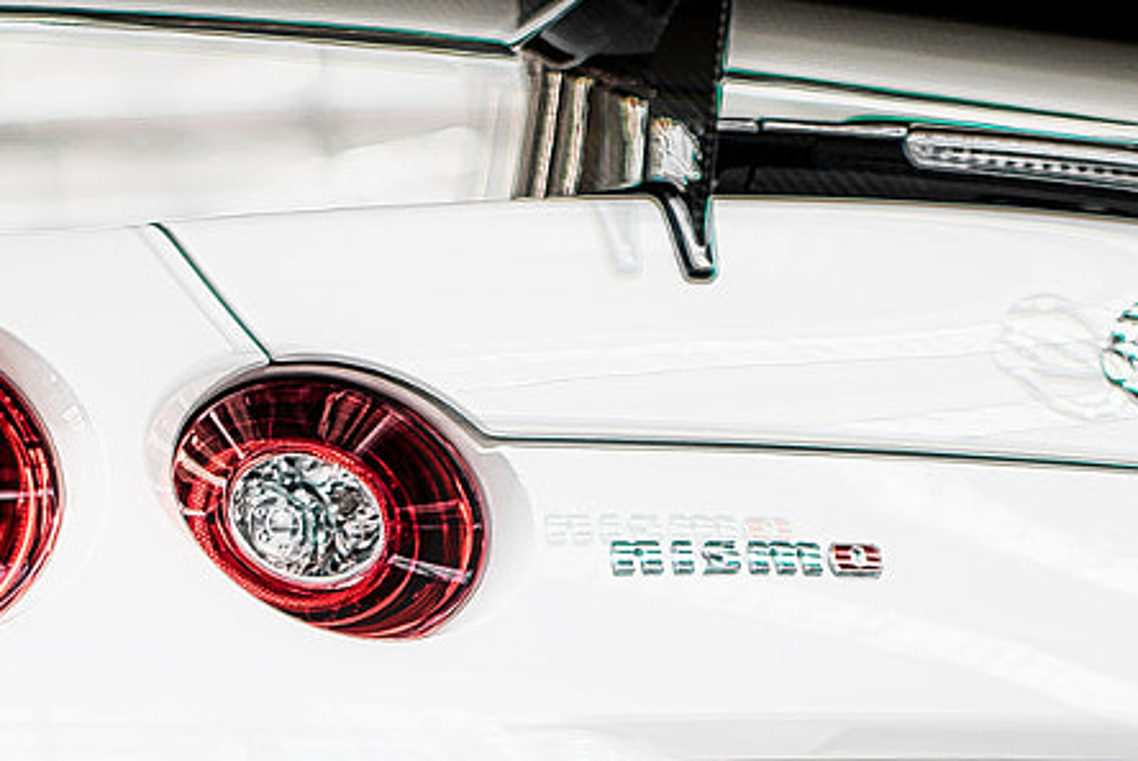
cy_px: 907
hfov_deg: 16.2
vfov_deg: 10.7
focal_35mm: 126
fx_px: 3987
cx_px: 384
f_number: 1.4
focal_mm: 35
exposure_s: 1/100
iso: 100
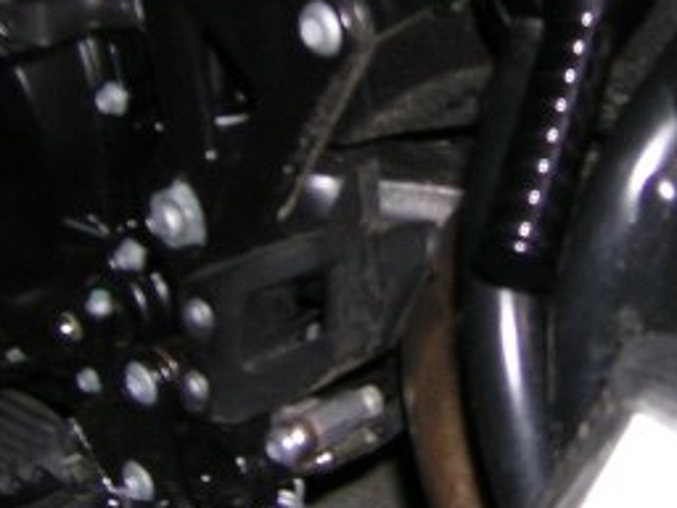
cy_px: 138
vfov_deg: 16.3
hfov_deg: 21.5
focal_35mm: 90
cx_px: 539
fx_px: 1760
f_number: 2.6
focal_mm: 4.7
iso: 50
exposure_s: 1/60.1
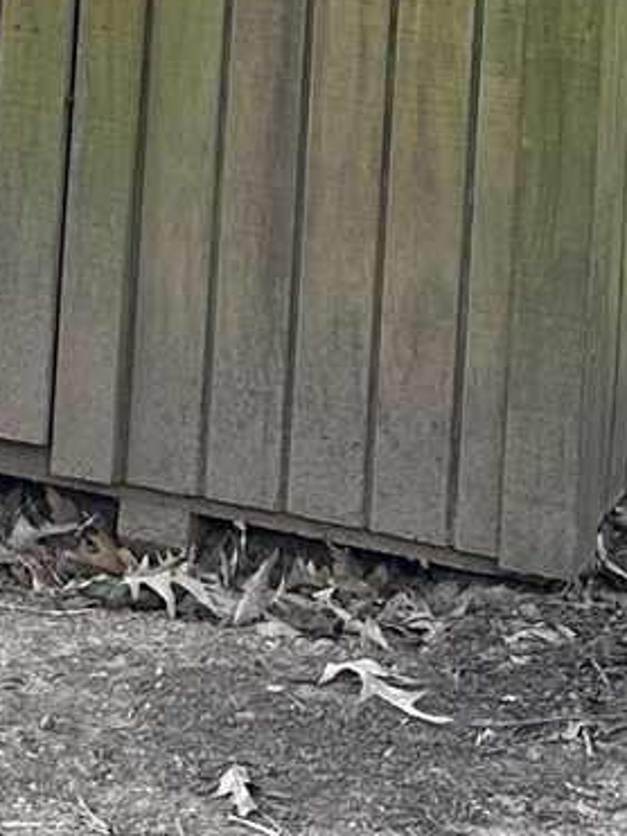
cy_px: -570
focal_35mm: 149
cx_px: 20
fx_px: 3601
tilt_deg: -5.7
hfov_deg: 9.9
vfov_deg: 12.3
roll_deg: -3.7
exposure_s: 1/184
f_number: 1.78
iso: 80
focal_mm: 6.86
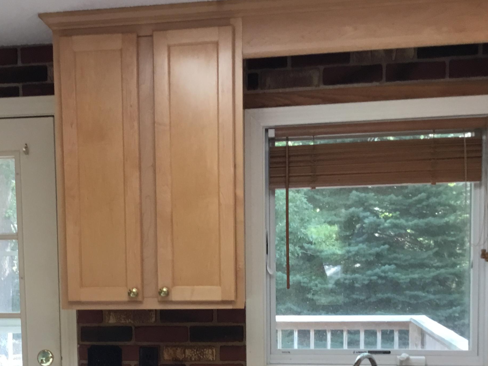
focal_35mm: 51
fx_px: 719
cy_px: 278
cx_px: 148
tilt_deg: -7.8
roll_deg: +2.4
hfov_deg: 36.9
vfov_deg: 28.1
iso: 64
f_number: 2.4
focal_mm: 3.3
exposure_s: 1/30
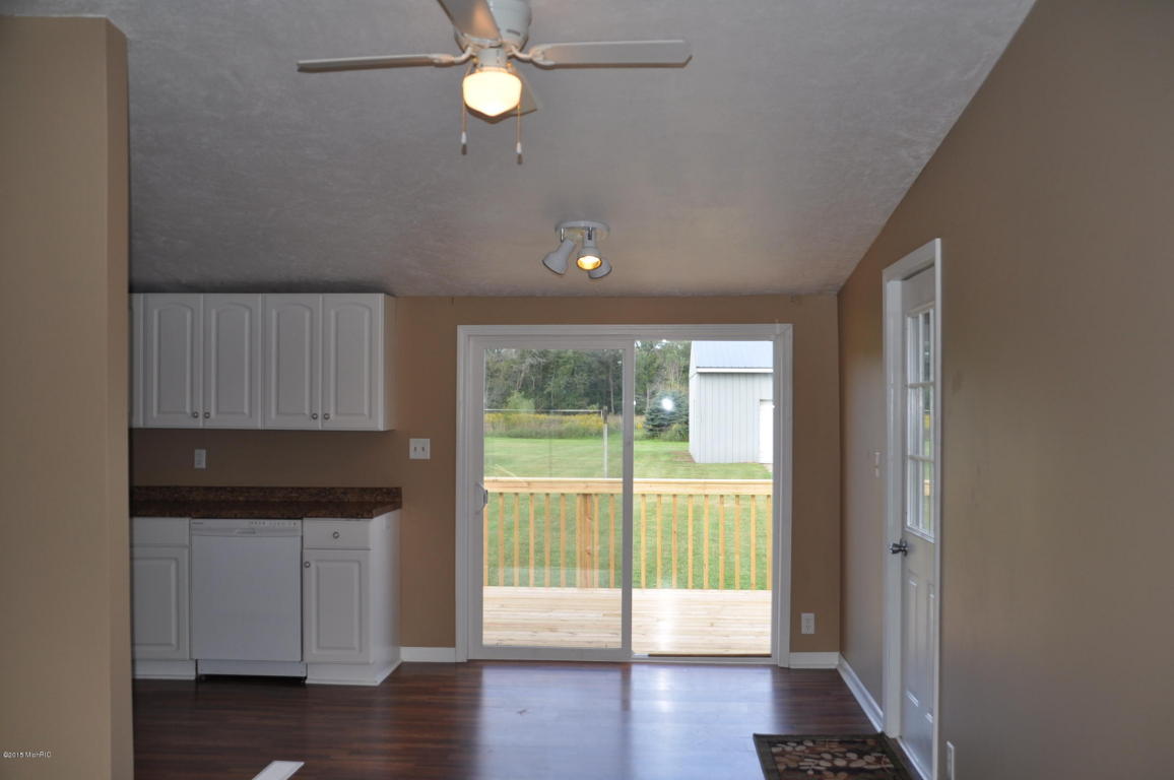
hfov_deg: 55.2
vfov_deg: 38.3
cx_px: 587
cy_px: 390
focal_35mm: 34
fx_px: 1124
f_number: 3.8
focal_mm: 23
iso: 200
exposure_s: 1/200
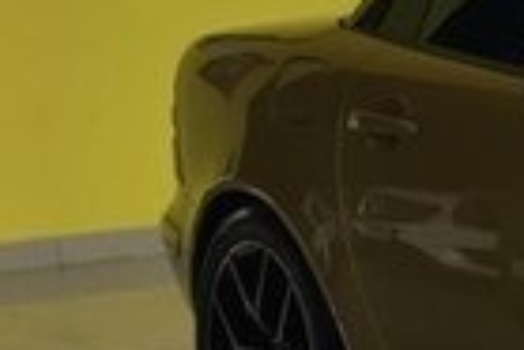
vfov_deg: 9.6
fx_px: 2084
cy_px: 179
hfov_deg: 12.0
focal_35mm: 143
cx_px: 1184
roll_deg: +1.2
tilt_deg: -7.3
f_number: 2.2
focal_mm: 4.15
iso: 32
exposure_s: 1/101
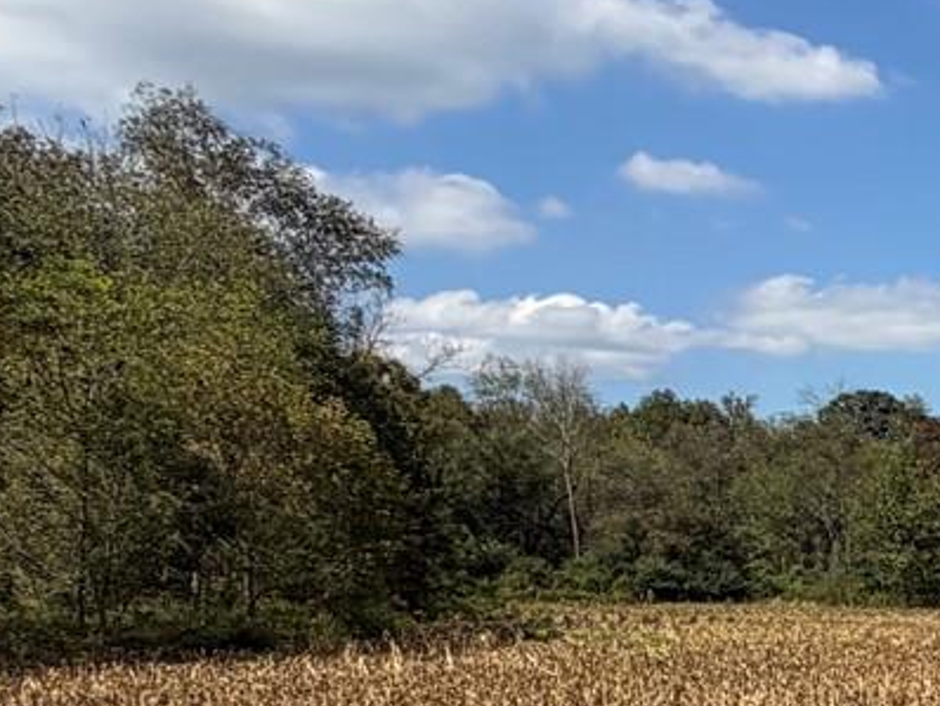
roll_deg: +0.8
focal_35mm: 72
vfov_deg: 19.7
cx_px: 1710
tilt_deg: -3.9
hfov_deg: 19.7
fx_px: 1956
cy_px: 741
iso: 20
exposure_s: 1/928
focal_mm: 2.22
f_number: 2.2
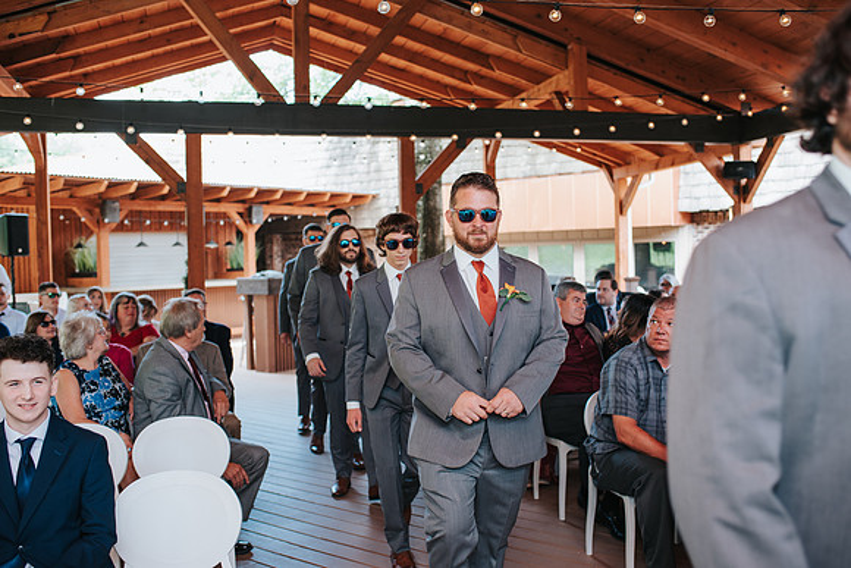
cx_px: 426
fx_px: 855
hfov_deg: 52.9
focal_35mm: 36
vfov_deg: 36.8
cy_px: 284
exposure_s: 1/125
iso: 280
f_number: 3.2
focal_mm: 35
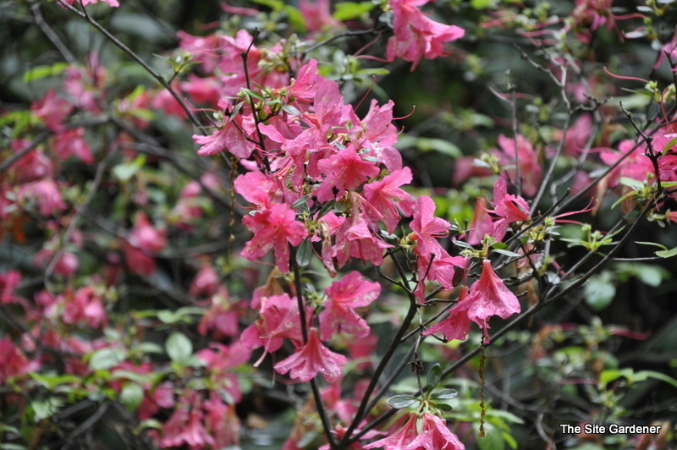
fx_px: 2959
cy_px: 225
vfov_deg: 8.7
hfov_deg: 13.1
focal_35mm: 158
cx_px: 338
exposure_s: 1/125
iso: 250
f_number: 5.6
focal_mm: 105
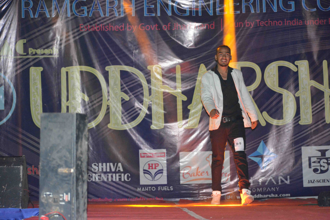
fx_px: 962
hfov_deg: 19.5
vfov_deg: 13.0
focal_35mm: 105
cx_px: 165
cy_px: 110
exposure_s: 1/200
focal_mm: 70
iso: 5000
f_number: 4.5
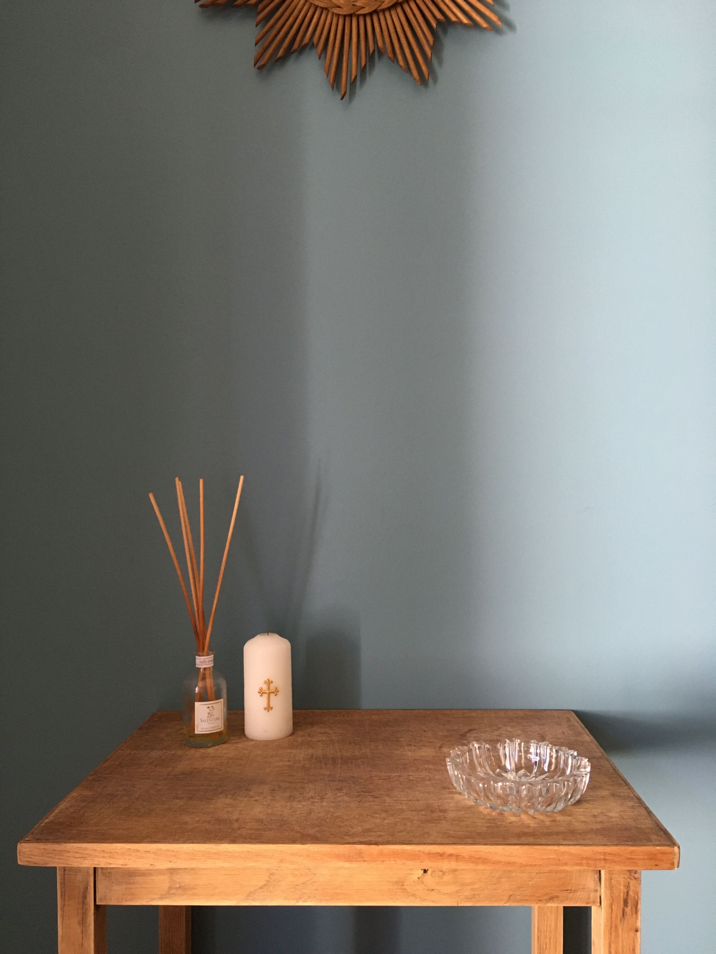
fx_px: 800
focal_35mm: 29
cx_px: 358
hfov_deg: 48.2
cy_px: 477
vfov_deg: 61.7
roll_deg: +0.4
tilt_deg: -0.2
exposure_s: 1/33
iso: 160
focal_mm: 4.15
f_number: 2.2
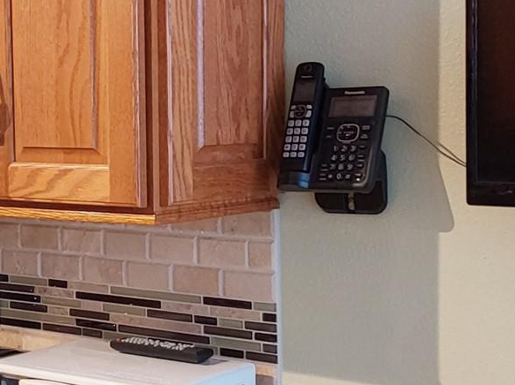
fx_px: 1145
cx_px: 203
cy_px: 188
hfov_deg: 25.3
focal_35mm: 77
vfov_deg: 19.1
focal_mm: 2.91
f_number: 1.9
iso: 200
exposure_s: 1/40
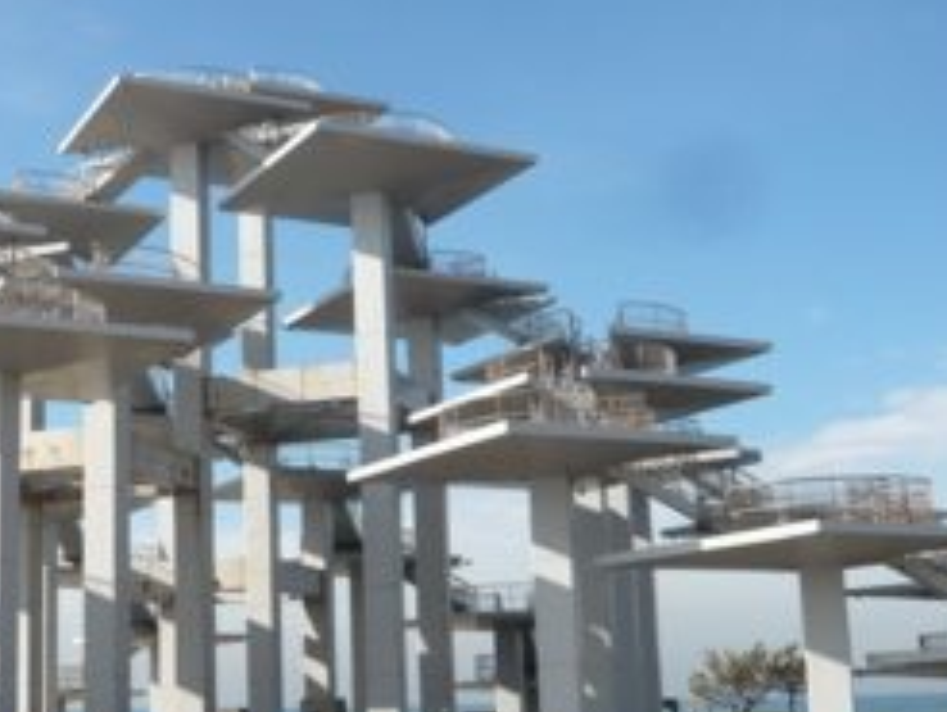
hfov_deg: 35.9
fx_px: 1424
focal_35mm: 52
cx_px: 227
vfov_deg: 28.0
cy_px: 423
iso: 100
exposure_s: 1/160
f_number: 9
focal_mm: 5.2
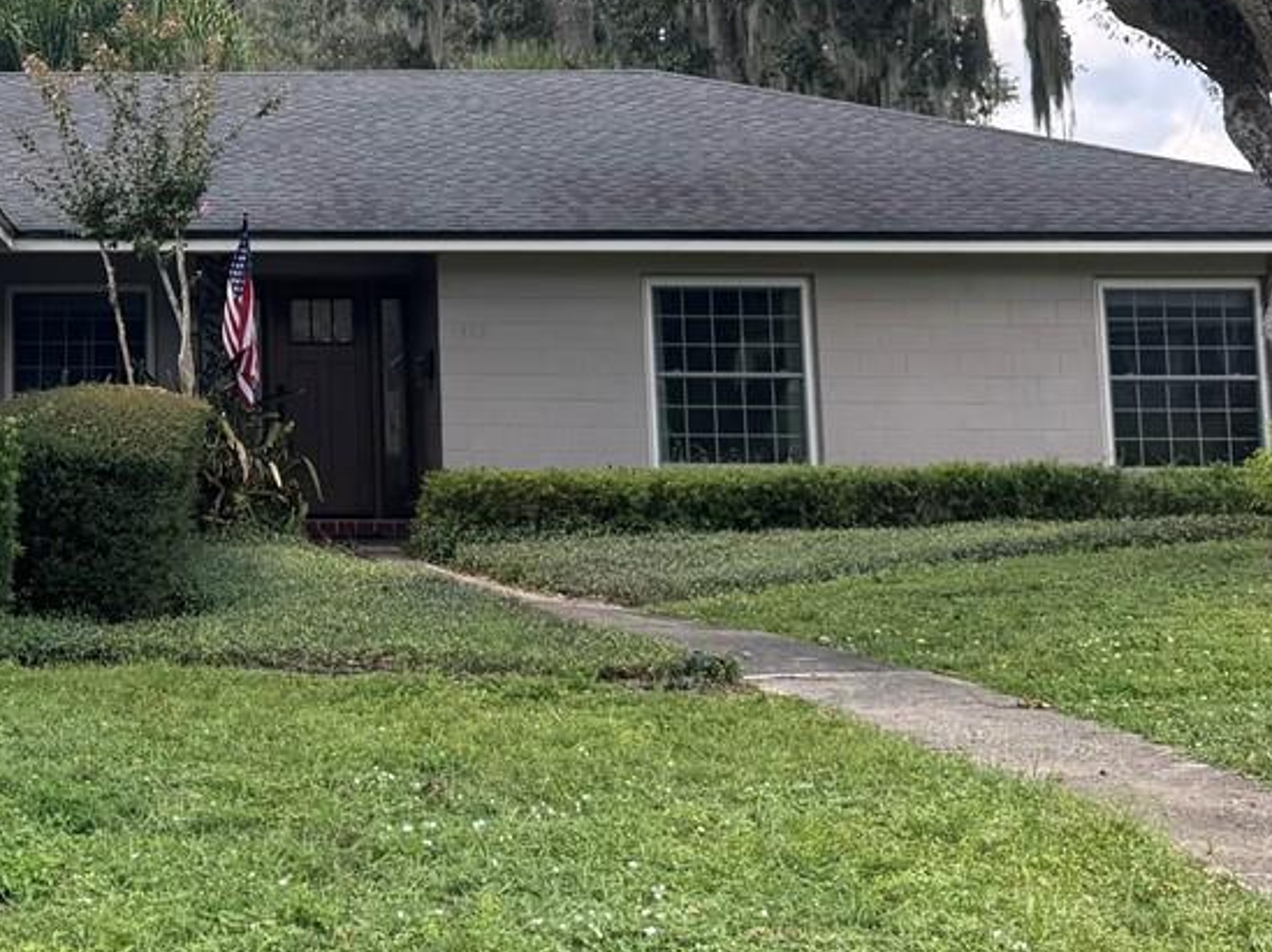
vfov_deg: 20.3
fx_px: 2571
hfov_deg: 26.6
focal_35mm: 70
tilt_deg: +9.0
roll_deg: +0.2
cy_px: -16
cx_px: 58
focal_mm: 6.76
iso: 80
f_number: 1.78
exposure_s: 1/685
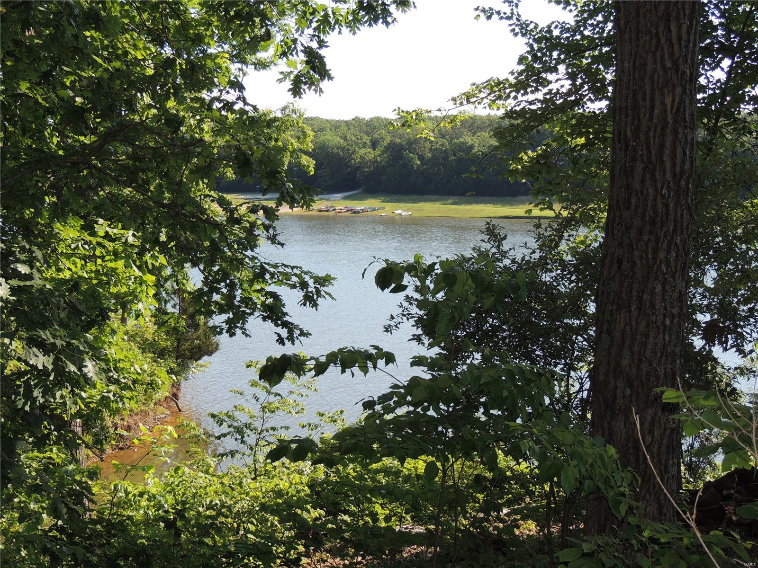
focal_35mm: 47
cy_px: 284
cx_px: 379
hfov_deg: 40.4
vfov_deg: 30.9
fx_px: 1029
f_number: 3.5
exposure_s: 1/500
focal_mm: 8.3
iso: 100
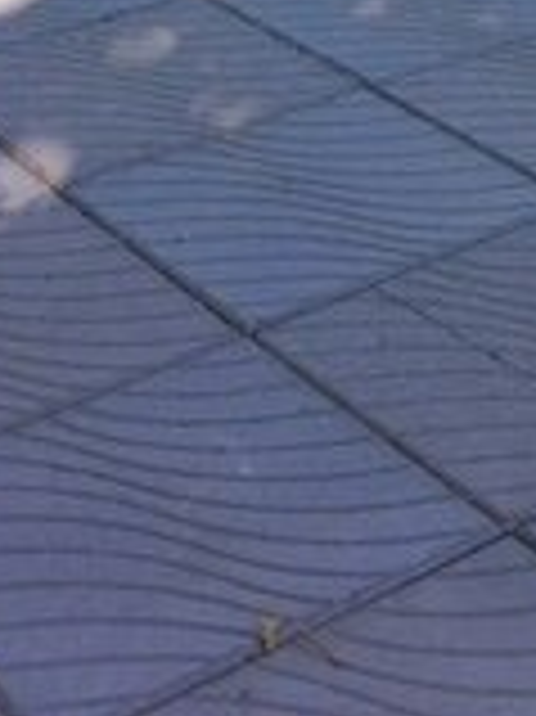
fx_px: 2253
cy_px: -396
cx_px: 554
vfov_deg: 16.3
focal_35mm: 109
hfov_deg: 13.4
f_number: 2.8
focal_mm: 3.85
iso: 80
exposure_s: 1/176
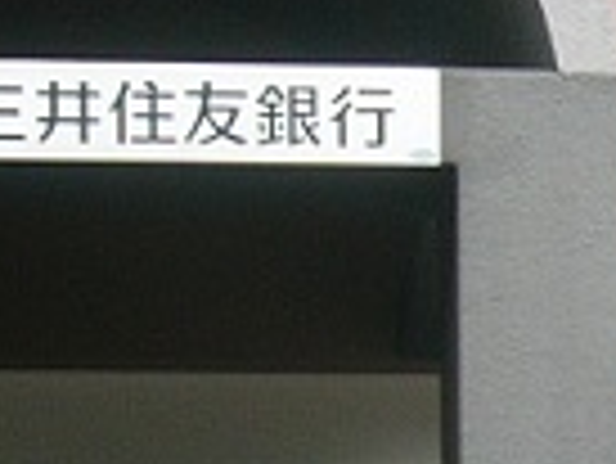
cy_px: 633
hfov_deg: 9.0
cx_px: 1156
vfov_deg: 7.0
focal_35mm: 210
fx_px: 3740
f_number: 2.8
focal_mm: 5.8
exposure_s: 1/200
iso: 50
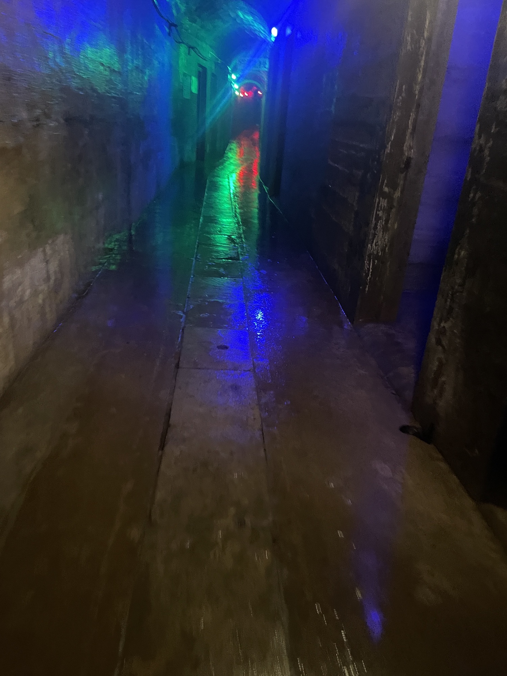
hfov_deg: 53.1
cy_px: 338
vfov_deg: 67.3
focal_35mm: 26
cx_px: 254
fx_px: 508
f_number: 1.6
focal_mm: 4.2
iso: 1000
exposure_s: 1/20
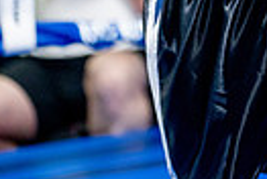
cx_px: 375
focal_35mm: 389
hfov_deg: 5.3
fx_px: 2892
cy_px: -184
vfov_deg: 3.5
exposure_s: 1/1000
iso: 4000
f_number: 2
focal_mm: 88
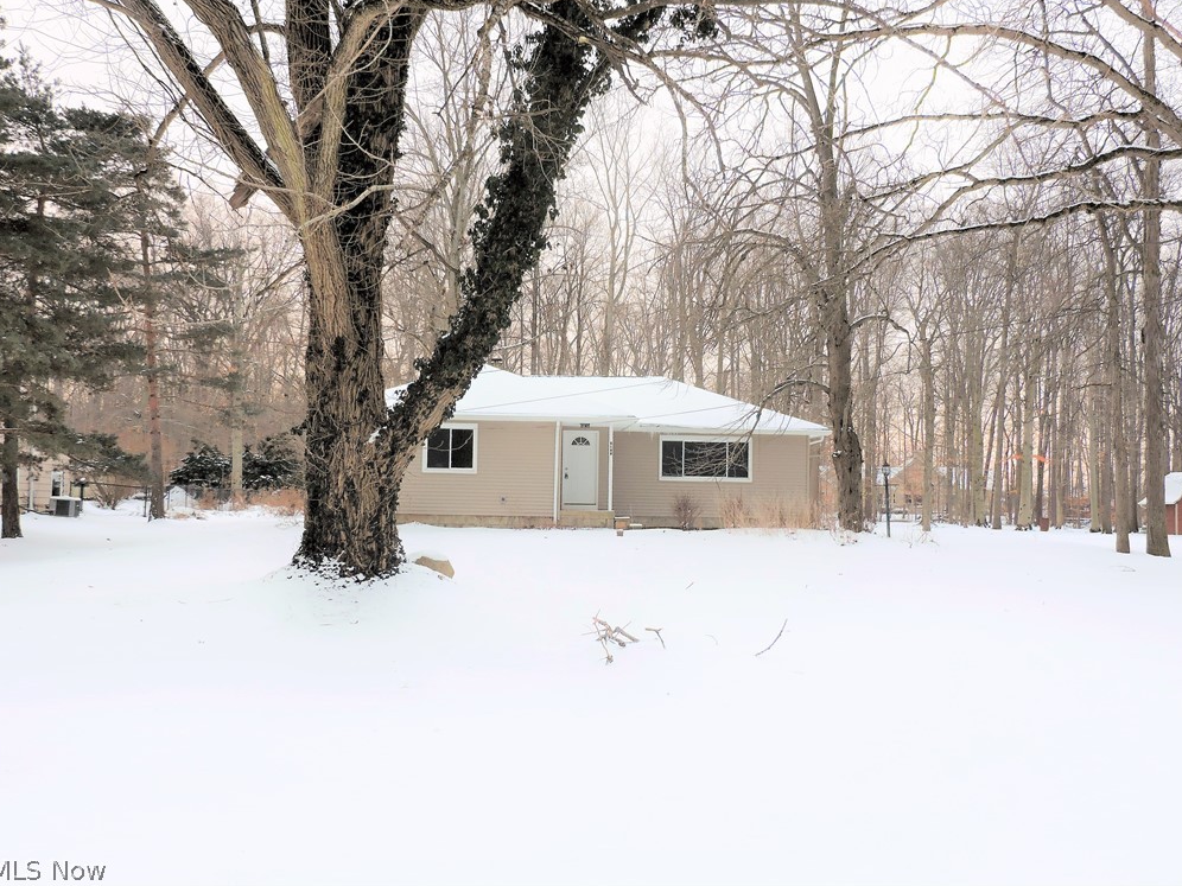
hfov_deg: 51.4
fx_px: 1229
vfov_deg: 39.7
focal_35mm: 36
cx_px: 589
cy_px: 433
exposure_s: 1/50
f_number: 3.3
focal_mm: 6.2
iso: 140
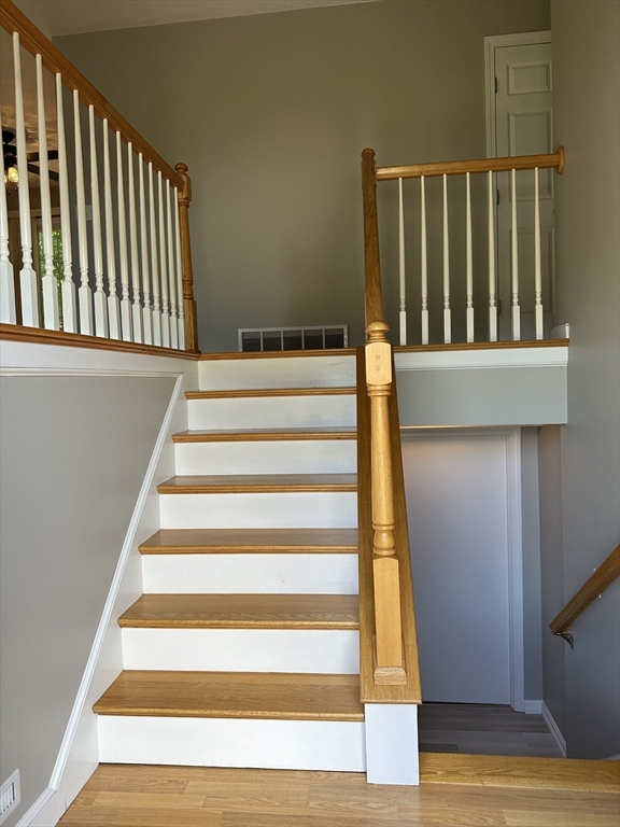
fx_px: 573
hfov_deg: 56.8
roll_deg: +2.4
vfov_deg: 71.6
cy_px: 414
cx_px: 310
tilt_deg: -1.8
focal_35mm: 24
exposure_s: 1/205
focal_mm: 6.86
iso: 64
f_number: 1.78
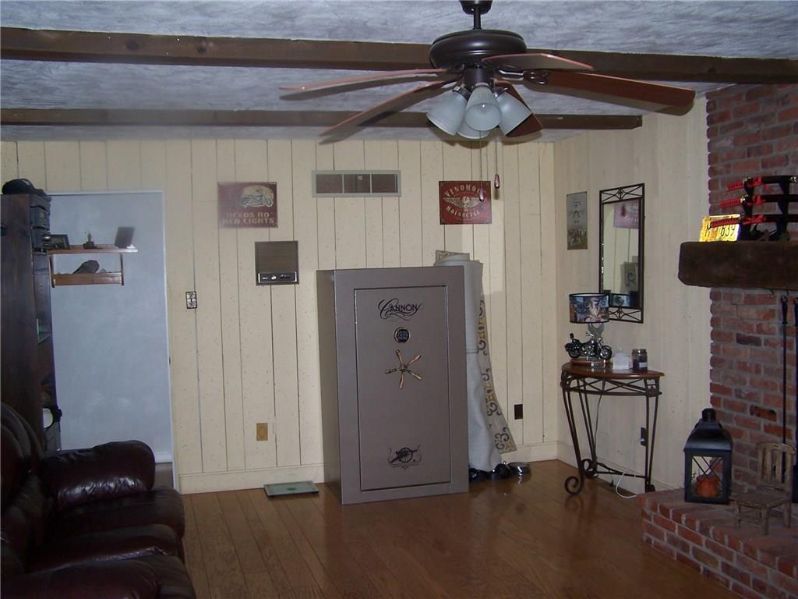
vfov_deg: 37.7
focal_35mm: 38
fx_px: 876
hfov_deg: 49.0
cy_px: 300
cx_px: 399
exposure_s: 1/60
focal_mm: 6.3
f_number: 2.8
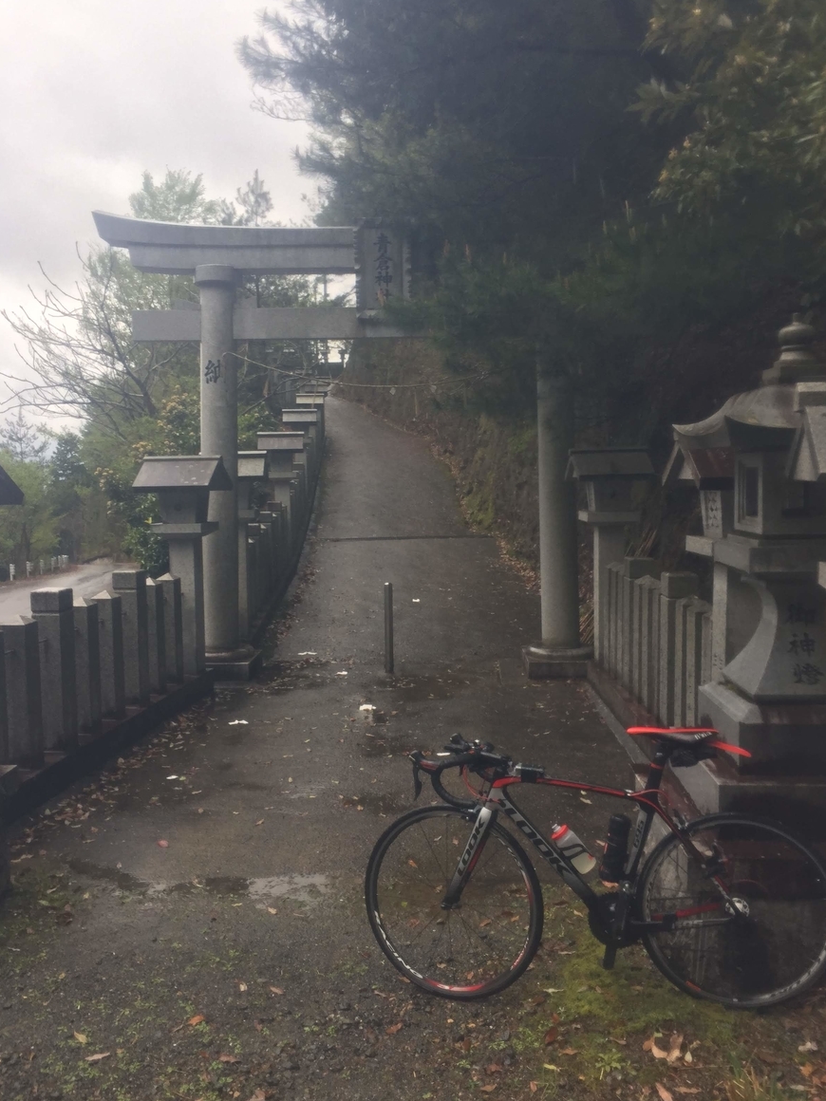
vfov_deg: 60.0
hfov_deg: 46.8
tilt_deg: -5.7
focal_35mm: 30
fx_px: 954
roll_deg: +0.6
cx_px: 414
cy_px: 543
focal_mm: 4.15
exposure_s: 1/494
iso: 32
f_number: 2.2
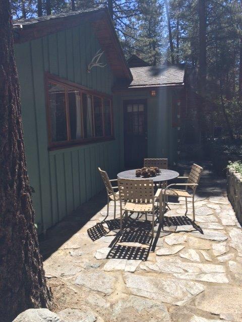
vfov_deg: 61.7
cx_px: 121
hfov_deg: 48.2
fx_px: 270
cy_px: 161
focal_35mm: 29
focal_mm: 4.15
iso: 32
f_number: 2.2
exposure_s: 1/1709
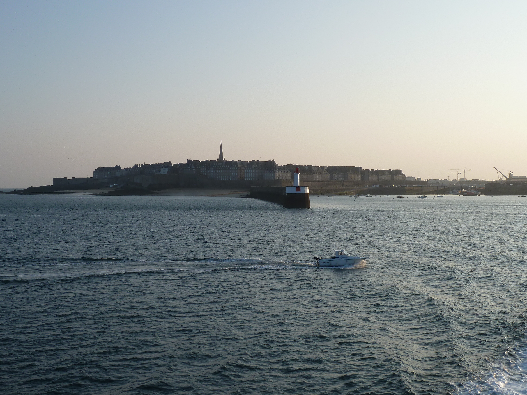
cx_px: 259
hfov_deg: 38.9
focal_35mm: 49
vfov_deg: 29.7
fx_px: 746
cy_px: 197
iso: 80
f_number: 4.5
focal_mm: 7.9
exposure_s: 1/400
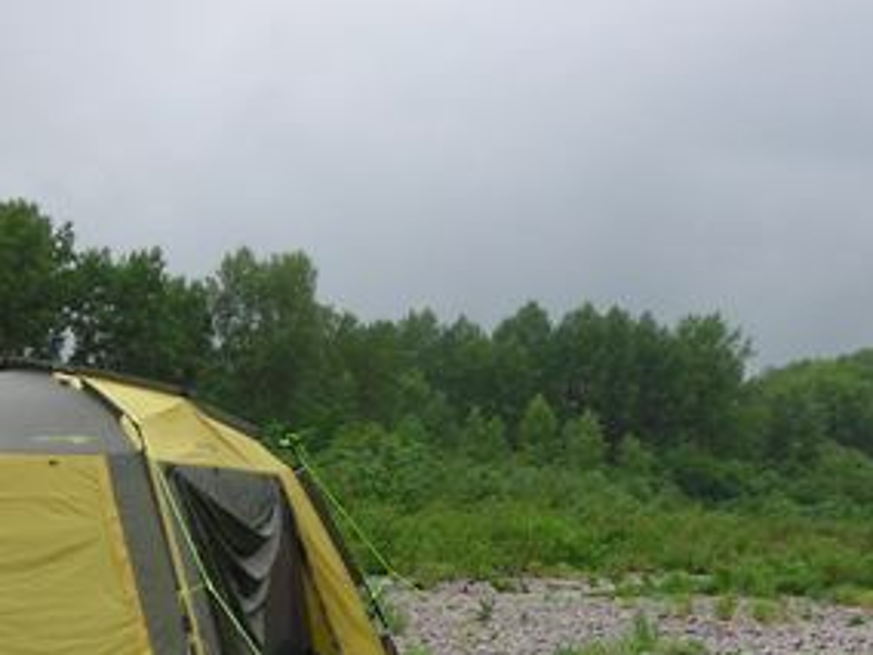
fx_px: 2698
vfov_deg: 13.7
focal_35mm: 107
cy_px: 554
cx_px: 590
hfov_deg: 18.3
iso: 50
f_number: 3.2
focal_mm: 6.3
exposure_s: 1/47.7
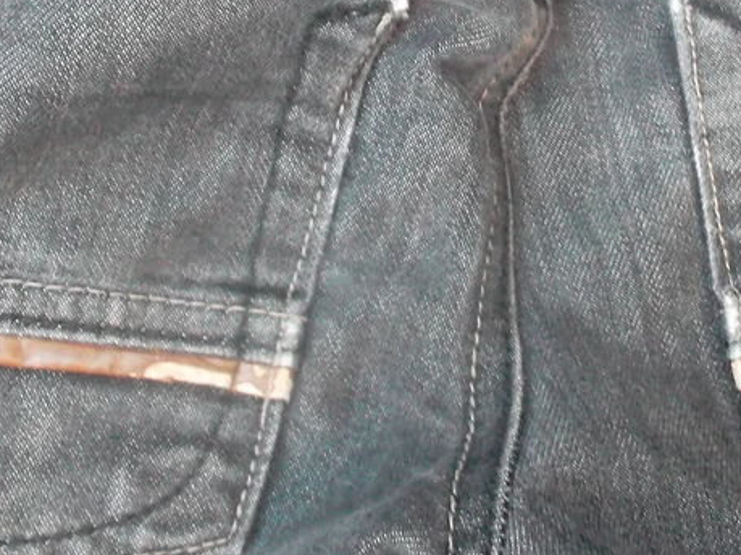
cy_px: 132
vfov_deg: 23.7
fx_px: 1305
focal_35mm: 61
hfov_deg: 31.4
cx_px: 513
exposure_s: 1/15
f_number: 3.3
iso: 332
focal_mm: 4.1
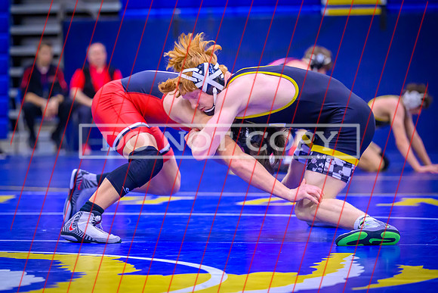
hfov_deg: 12.0
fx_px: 2077
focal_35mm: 171
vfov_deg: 8.0
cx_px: 165
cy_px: 138
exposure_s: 1/640
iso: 5000
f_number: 2.8
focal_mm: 130
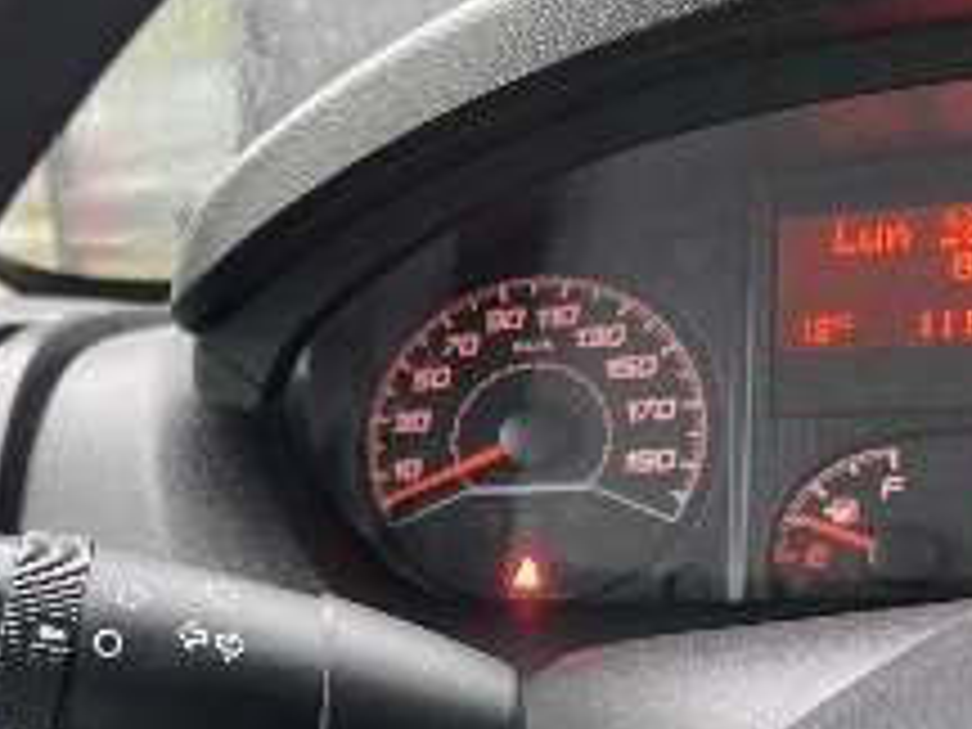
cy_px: 688
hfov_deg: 35.9
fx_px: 1404
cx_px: 99
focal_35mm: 50
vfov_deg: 27.8
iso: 250
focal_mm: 4.25
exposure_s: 1/60
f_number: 1.8
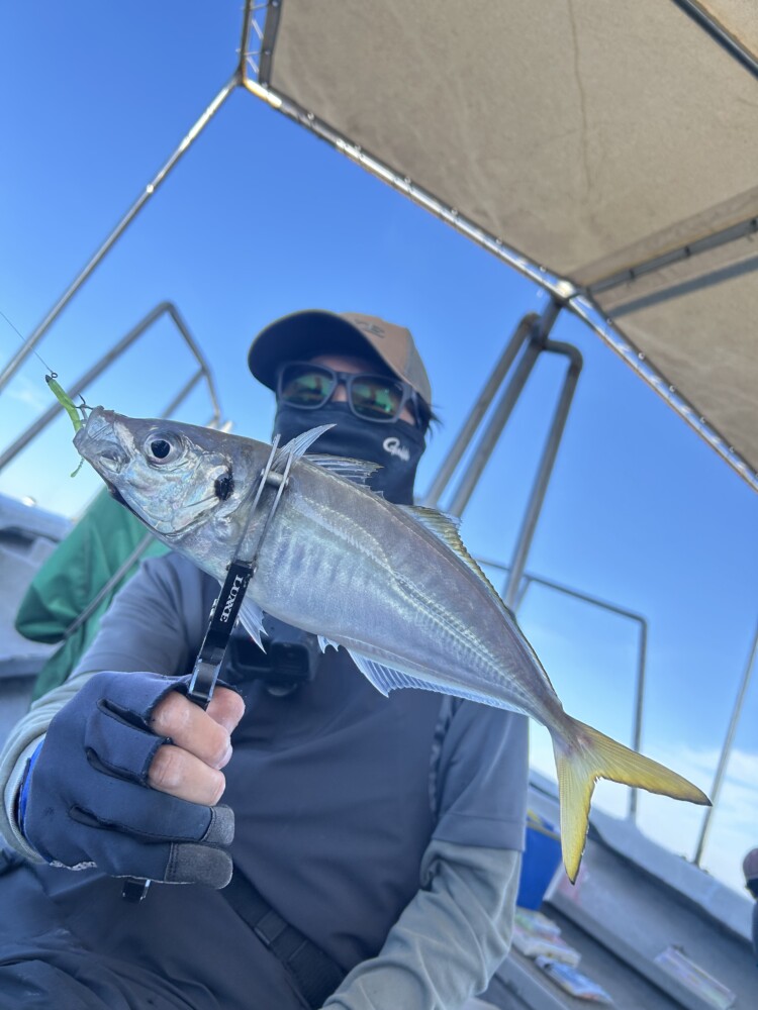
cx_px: 379
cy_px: 505
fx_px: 759
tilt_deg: +13.3
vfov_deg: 67.3
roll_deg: -24.9
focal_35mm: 26
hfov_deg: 53.1
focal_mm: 5.7
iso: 50
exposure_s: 1/1000
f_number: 1.5
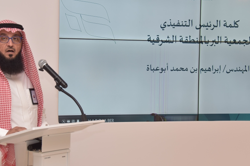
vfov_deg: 15.5
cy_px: 73
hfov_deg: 23.1
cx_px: 108
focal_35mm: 88
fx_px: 611
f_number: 4.8
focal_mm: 65
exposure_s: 1/250
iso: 640
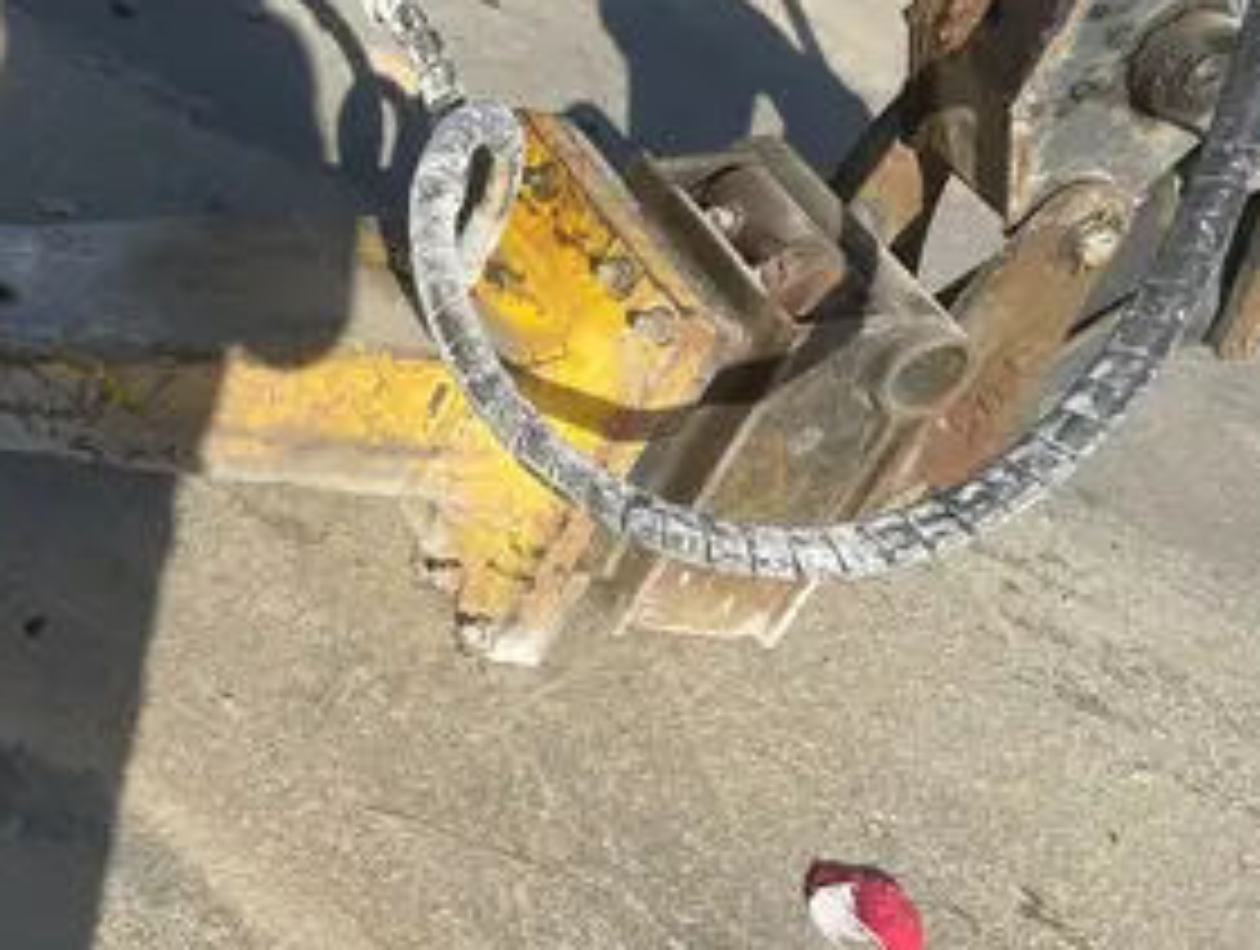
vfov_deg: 27.9
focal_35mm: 51
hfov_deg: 35.2
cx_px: 117
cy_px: 155
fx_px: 1860
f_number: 1.6
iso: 32
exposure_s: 1/2618
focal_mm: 4.2
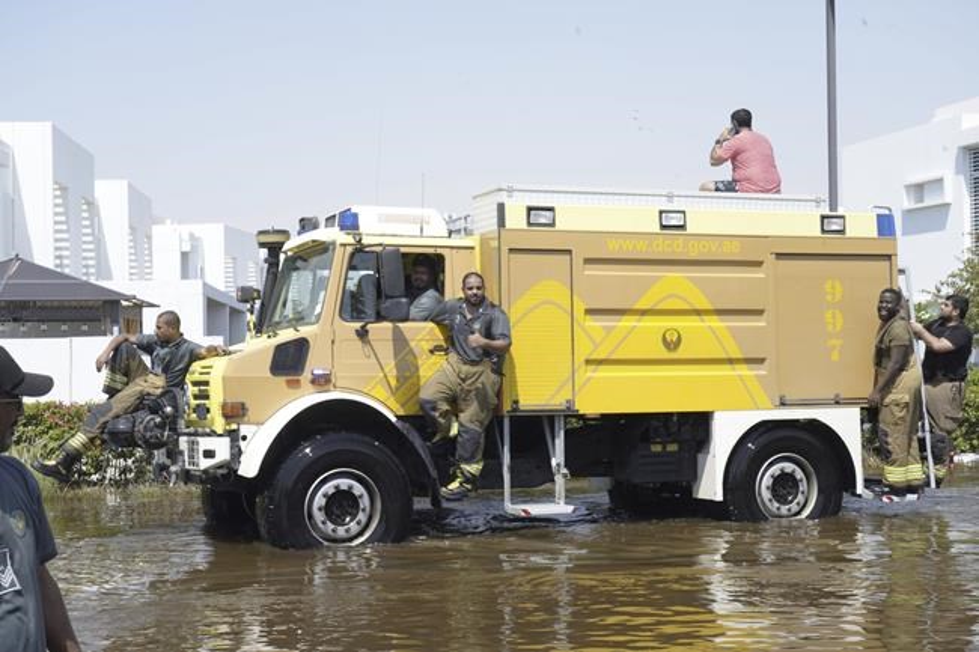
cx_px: 490
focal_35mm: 56
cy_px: 326
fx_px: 1522
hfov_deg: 35.6
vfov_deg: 24.2
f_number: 14
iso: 100
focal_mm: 56
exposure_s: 1/50
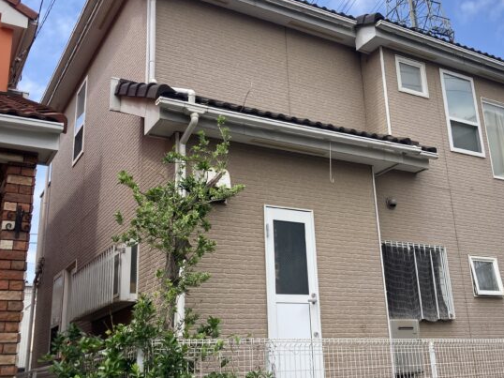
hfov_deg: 46.6
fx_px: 582
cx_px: 292
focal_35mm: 40
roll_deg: +1.6
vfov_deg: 35.9
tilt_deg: +20.2
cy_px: 188
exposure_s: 1/1104
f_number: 1.8
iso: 20
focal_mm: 3.99
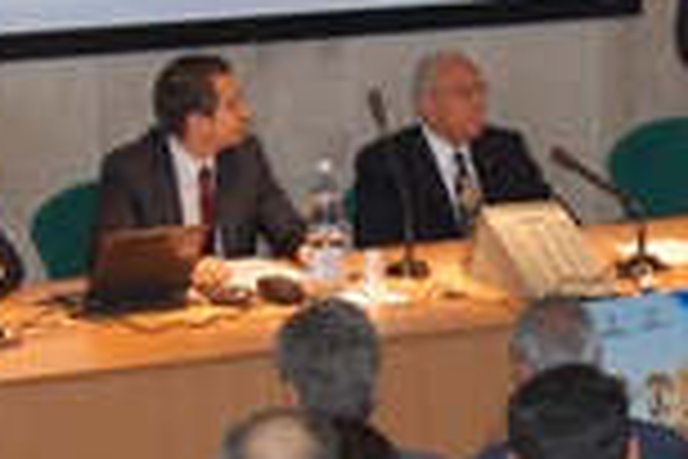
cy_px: 284
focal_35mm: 219
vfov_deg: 6.3
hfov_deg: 9.4
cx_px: 616
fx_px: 4187
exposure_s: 1/60
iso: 900
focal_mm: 35
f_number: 4.8
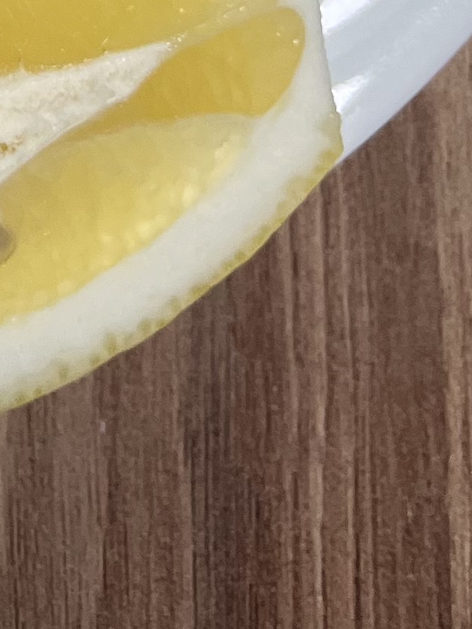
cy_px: -770
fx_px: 2328
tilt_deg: -84.1
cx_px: -440
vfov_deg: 12.7
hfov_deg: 10.7
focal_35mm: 128
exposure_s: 1/100
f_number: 1.6
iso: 125
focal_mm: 5.1
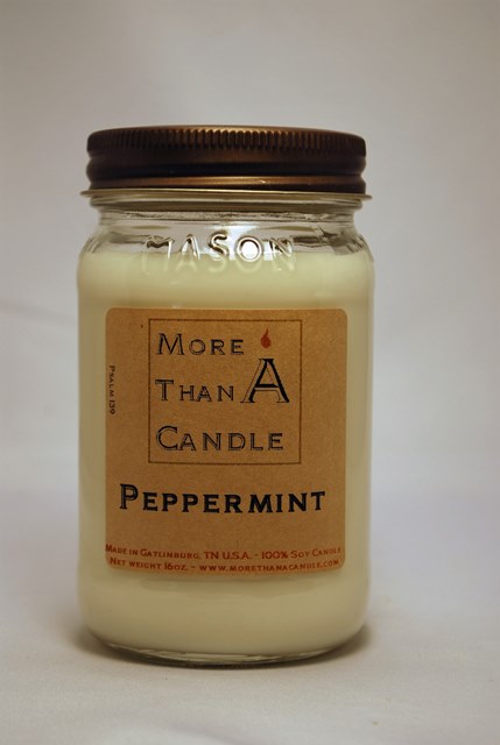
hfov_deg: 16.6
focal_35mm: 82
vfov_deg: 24.6
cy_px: 372
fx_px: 1712
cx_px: 250
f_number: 5.6
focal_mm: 55
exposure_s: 1/125
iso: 180
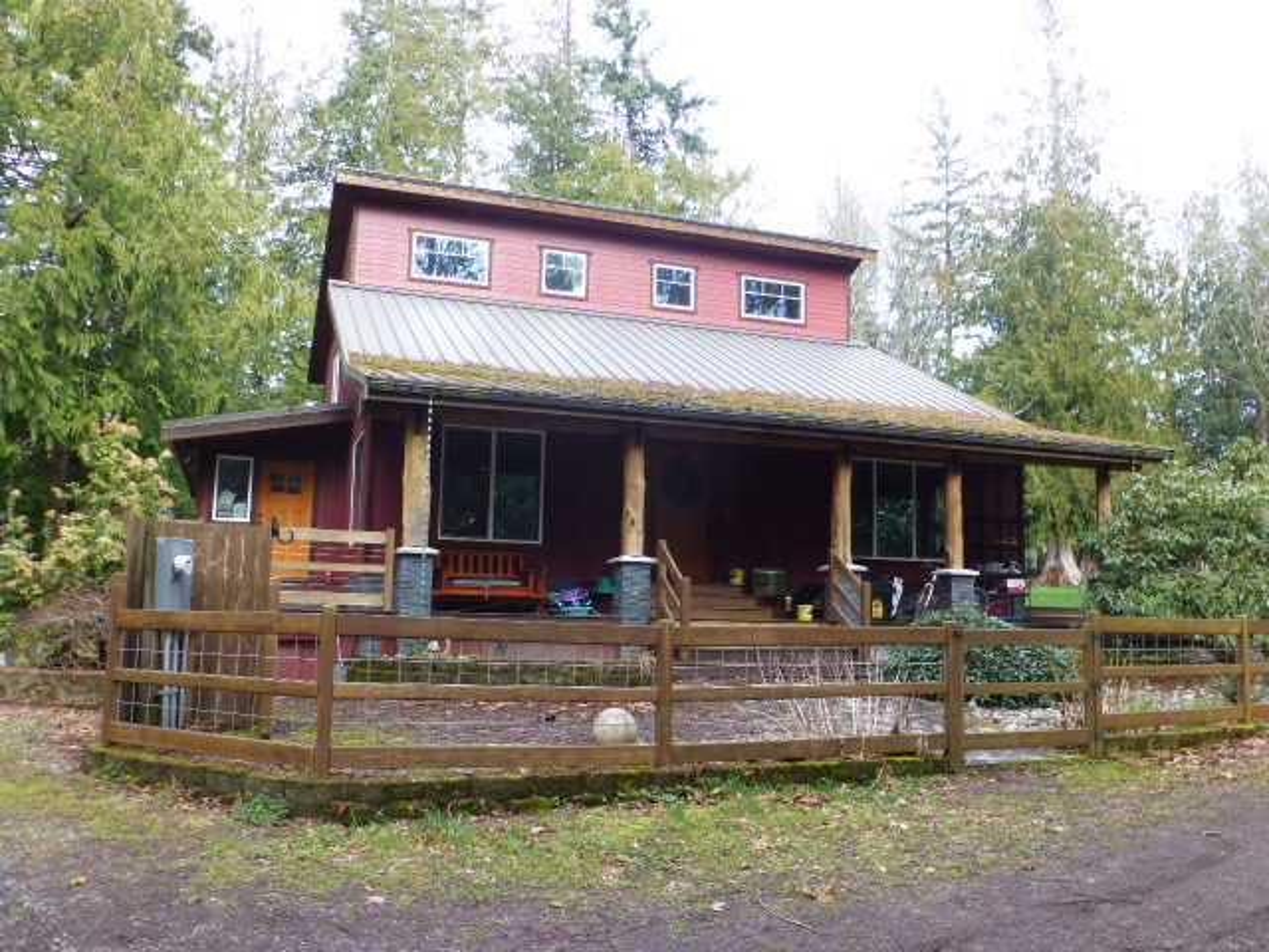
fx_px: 1100
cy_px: 476
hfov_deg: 60.0
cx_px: 634
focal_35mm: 30
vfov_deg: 46.8
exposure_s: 1/100
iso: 100
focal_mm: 5.4
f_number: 3.6
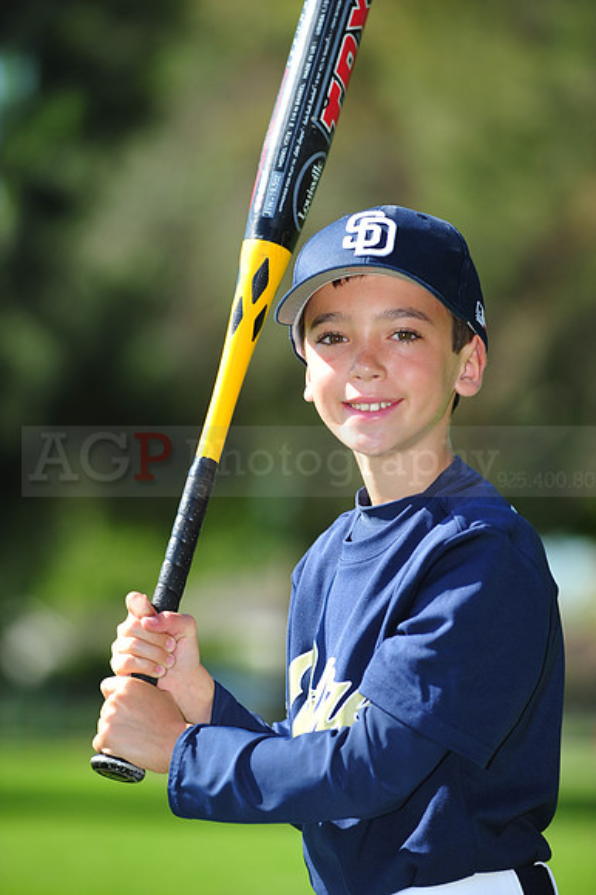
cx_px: 298
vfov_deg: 10.3
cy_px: 448
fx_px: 4972
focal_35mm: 200
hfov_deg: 6.9
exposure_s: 1/800
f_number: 4.5
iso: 200
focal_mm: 200
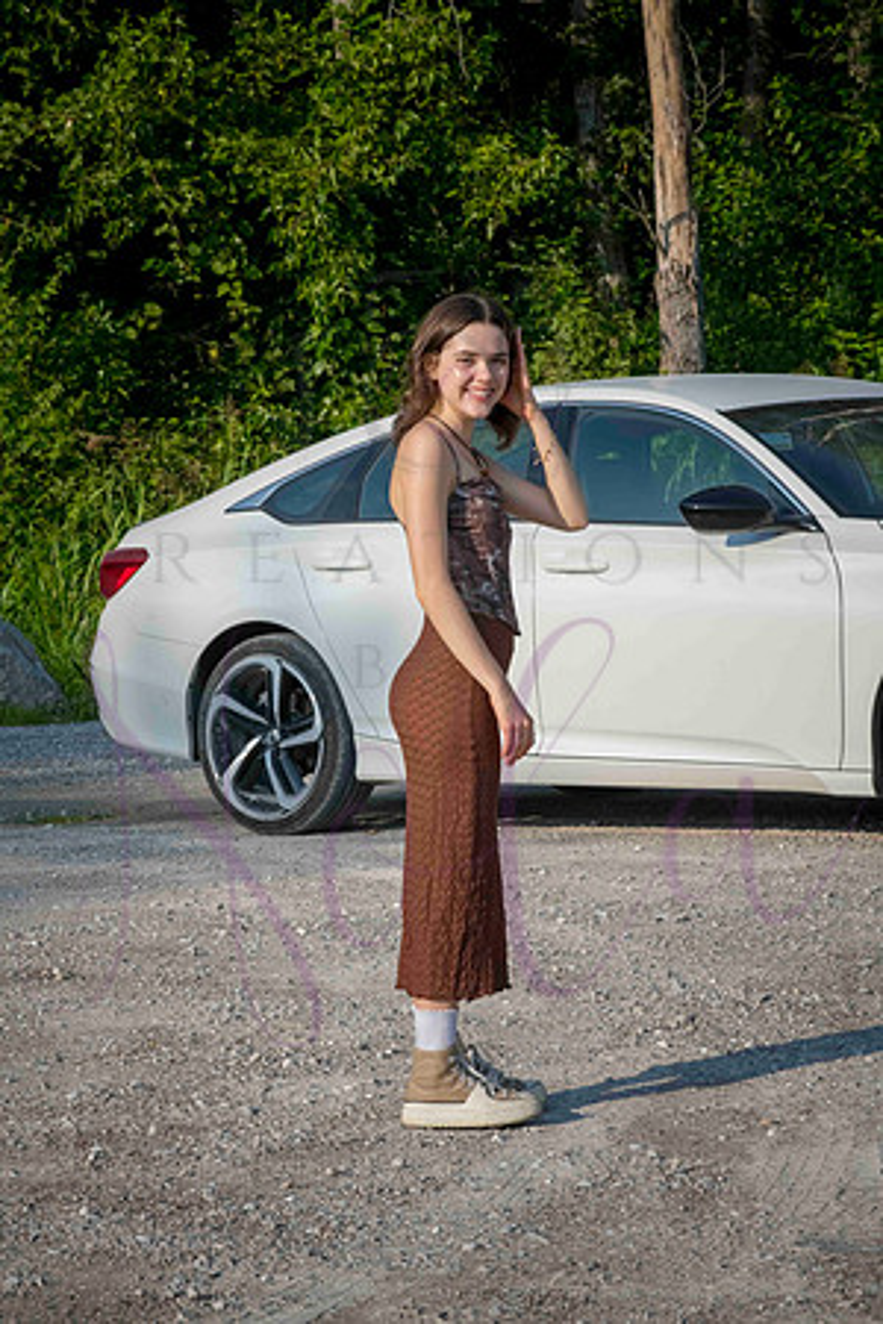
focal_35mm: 120
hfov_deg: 11.4
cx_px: 442
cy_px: 662
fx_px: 4415
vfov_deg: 17.1
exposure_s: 1/320
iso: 400
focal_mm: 120
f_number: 18
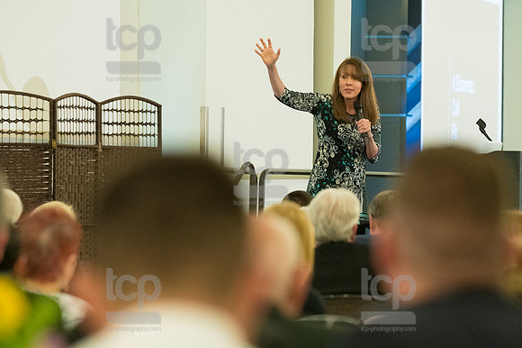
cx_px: 261
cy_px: 174
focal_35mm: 300
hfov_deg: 6.9
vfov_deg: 4.6
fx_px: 4347
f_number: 4.5
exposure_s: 1/400
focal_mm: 200
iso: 3200
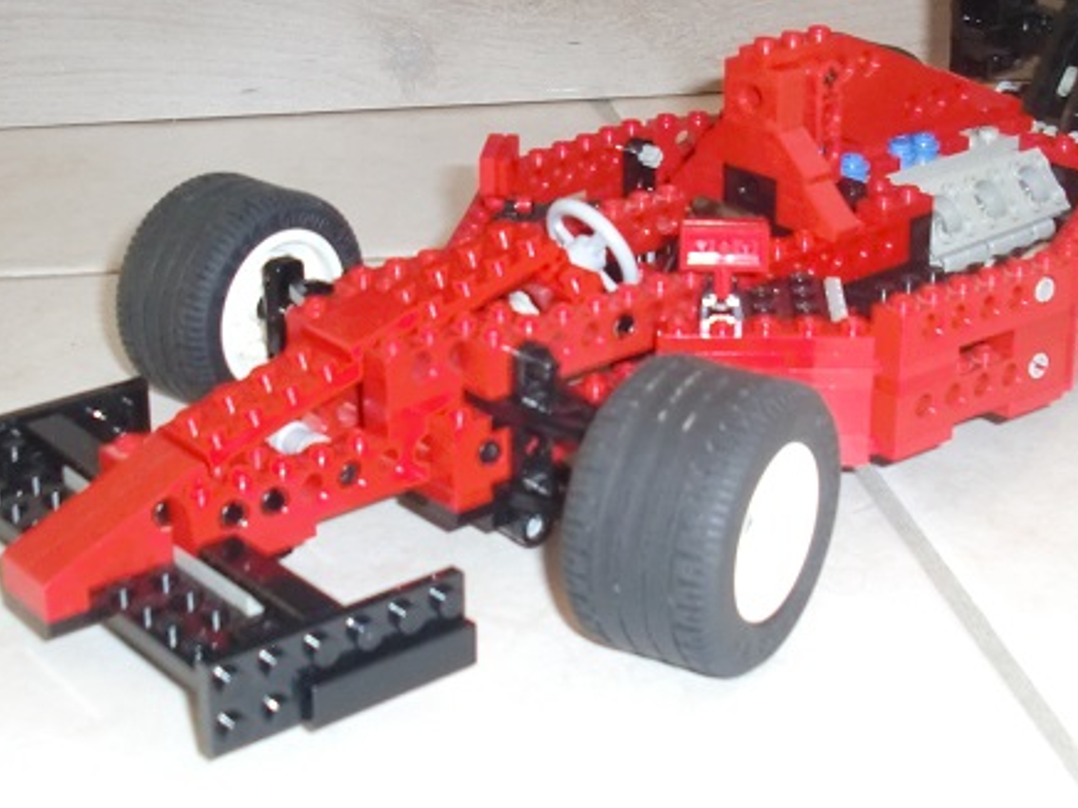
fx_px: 2055
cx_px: 618
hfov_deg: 29.4
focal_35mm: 66
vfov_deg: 22.2
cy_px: 306
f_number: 2.8
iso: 400
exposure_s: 1/60
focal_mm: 6.3
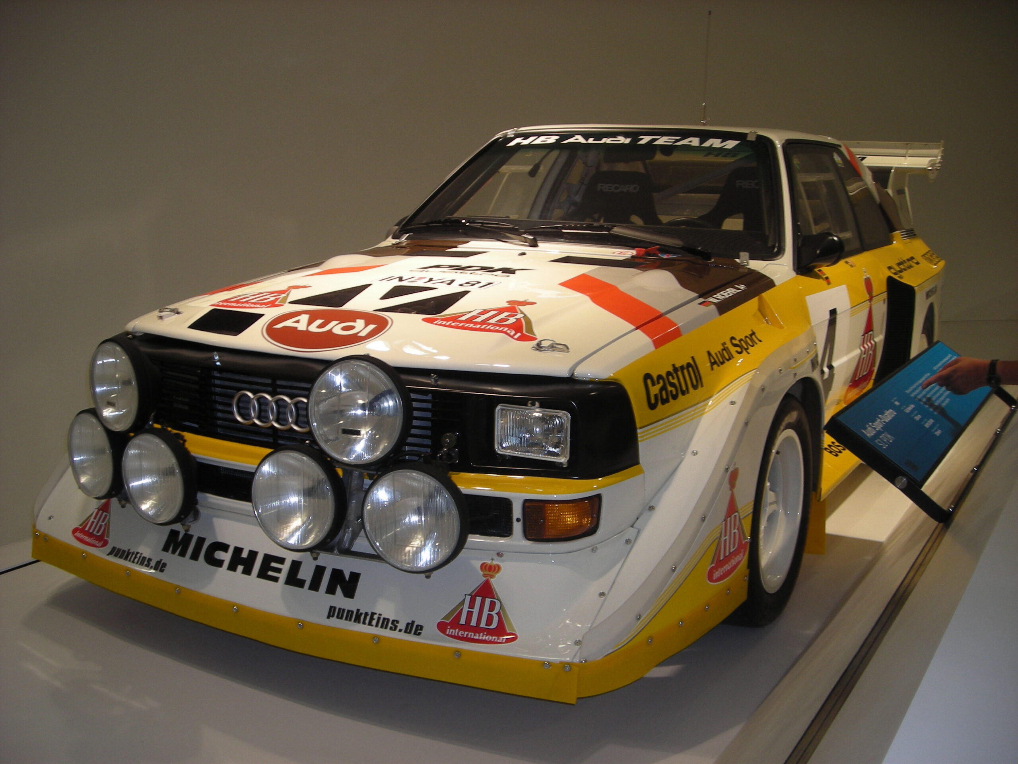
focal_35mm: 38
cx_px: 509
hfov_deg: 49.0
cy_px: 382
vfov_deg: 37.7
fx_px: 1118
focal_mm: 6.3
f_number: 3.2
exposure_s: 1/30
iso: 50
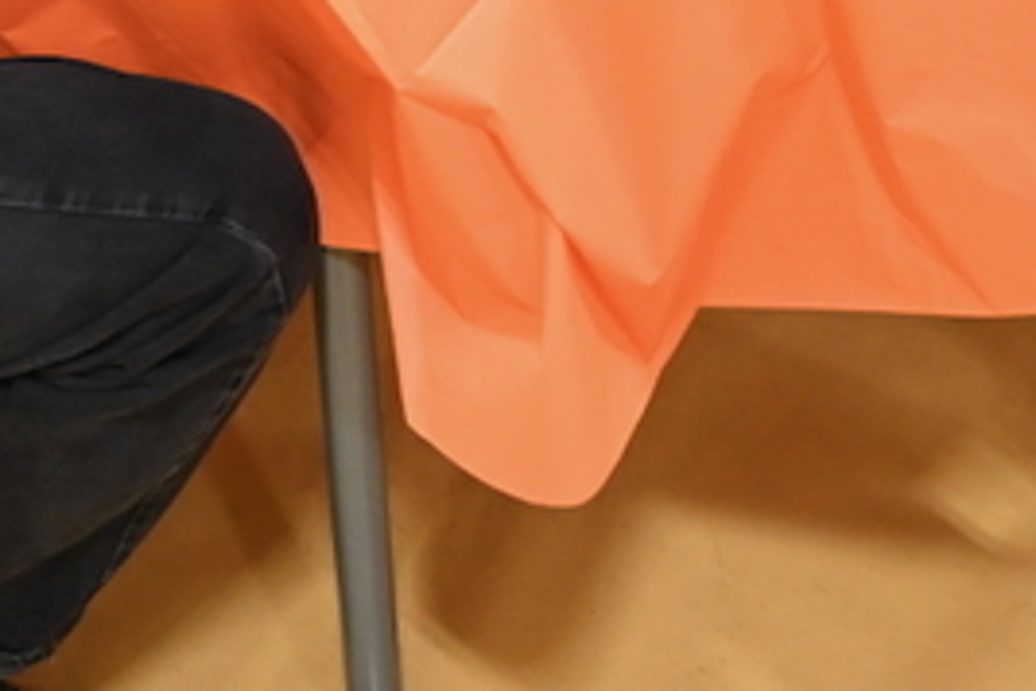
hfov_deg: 22.0
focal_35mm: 92
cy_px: -555
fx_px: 2647
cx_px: 757
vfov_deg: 13.4
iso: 3200
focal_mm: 24
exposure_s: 1/125
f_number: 4
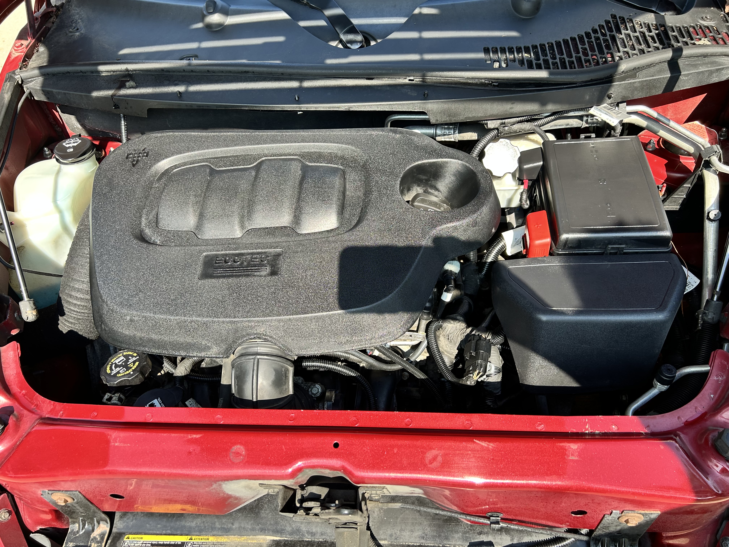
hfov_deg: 67.3
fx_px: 548
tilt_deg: -45.7
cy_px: 274
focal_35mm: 26
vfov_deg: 53.1
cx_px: 364
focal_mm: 5.7
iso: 50
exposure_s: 1/591
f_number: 1.5
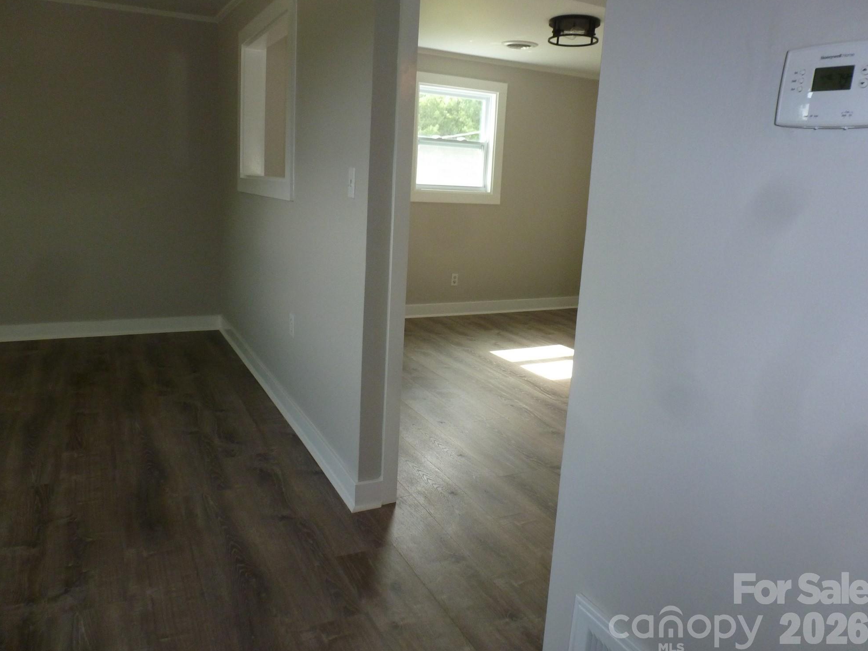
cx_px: 423
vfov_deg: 54.9
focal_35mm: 25
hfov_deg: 69.4
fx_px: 627
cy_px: 321
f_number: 3.3
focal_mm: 4.3
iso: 250
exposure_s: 1/60
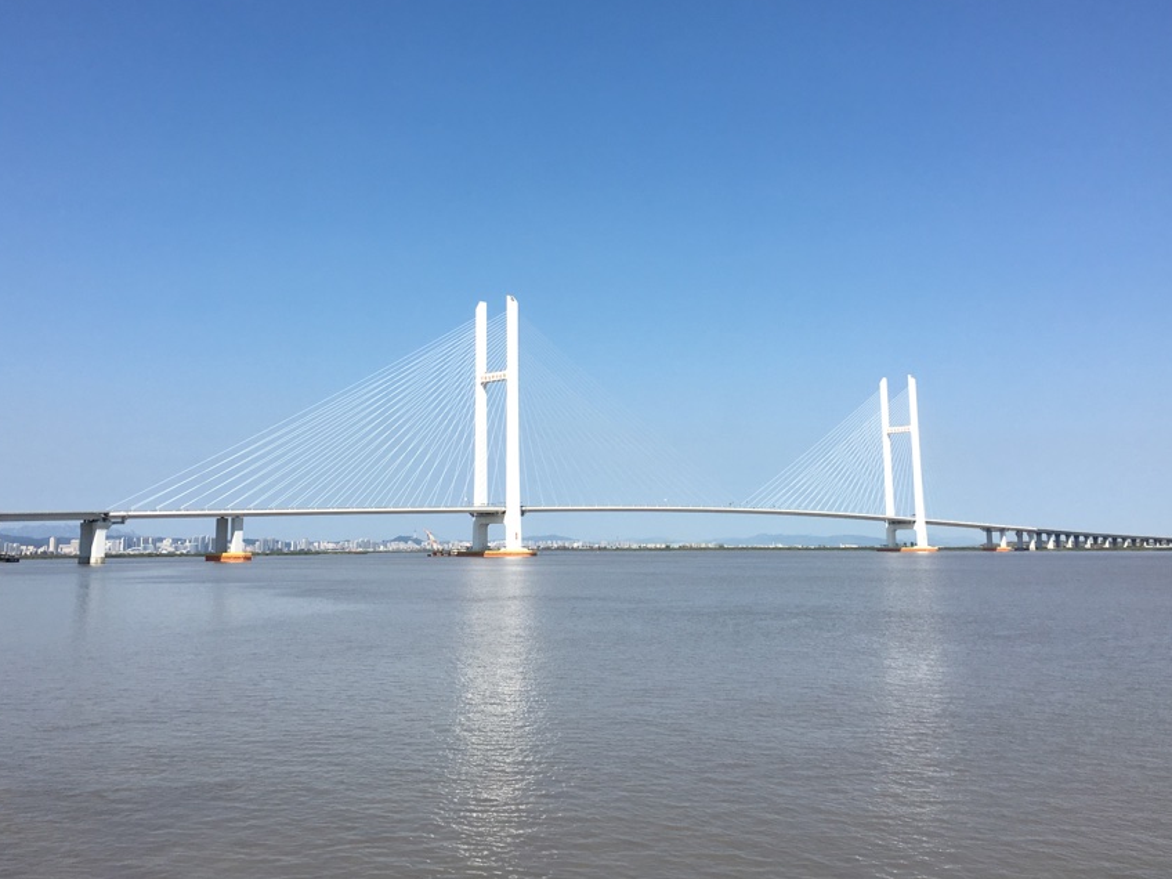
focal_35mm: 35
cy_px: 355
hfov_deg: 52.6
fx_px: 1185
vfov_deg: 40.5
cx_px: 556
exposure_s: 1/2331
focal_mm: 4.15
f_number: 2.2
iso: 25
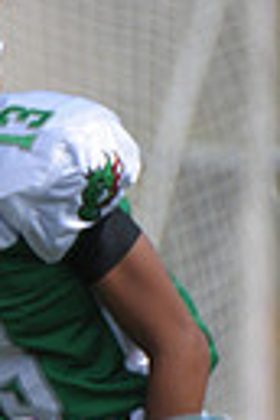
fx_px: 31439
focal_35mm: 2695
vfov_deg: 0.8
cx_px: -213
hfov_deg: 0.5
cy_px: 736
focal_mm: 400
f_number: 4
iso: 500
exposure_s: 1/3200
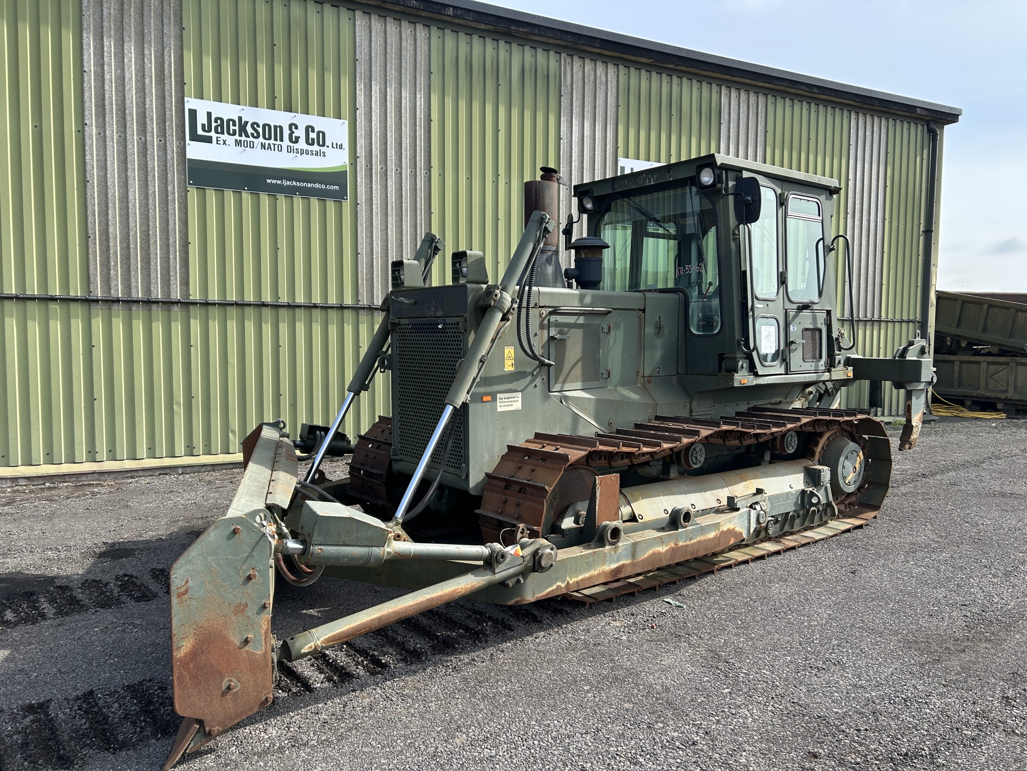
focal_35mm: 26
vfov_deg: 53.1
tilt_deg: -4.4
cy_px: 386
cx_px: 514
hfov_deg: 67.3
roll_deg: -0.8
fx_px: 771
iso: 50
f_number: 1.5
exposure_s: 1/1779
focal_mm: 5.7
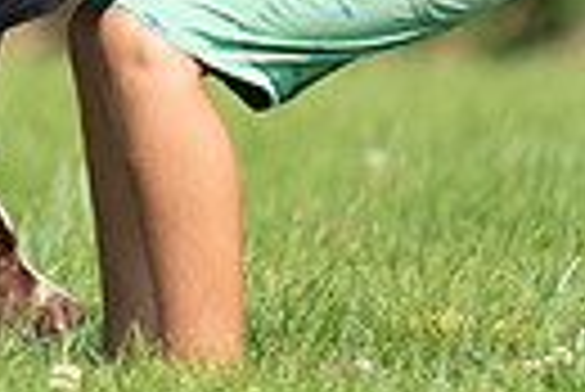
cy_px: -282
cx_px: -549
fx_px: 26614
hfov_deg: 1.3
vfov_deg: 0.8
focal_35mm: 1636
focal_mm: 368
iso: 1250
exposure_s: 1/4000
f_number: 6.3
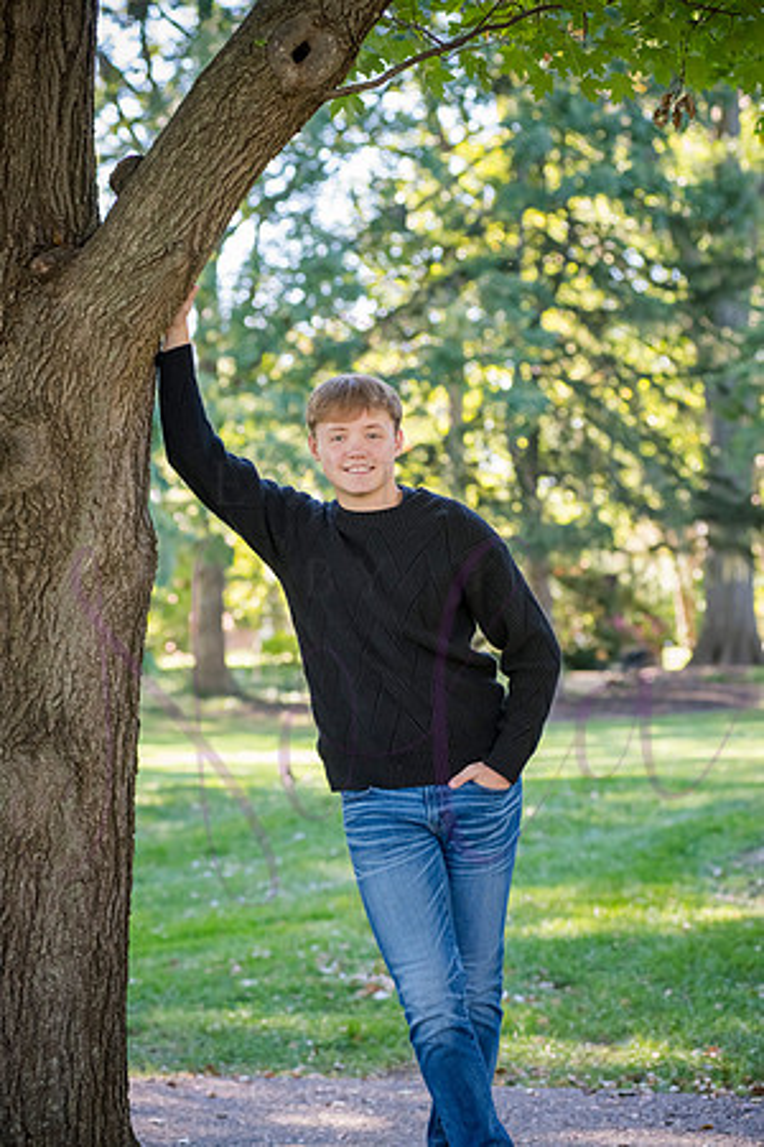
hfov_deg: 14.9
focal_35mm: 92
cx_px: 382
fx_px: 2928
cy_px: 574
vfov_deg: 22.1
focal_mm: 92
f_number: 4.5
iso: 800
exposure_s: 1/250
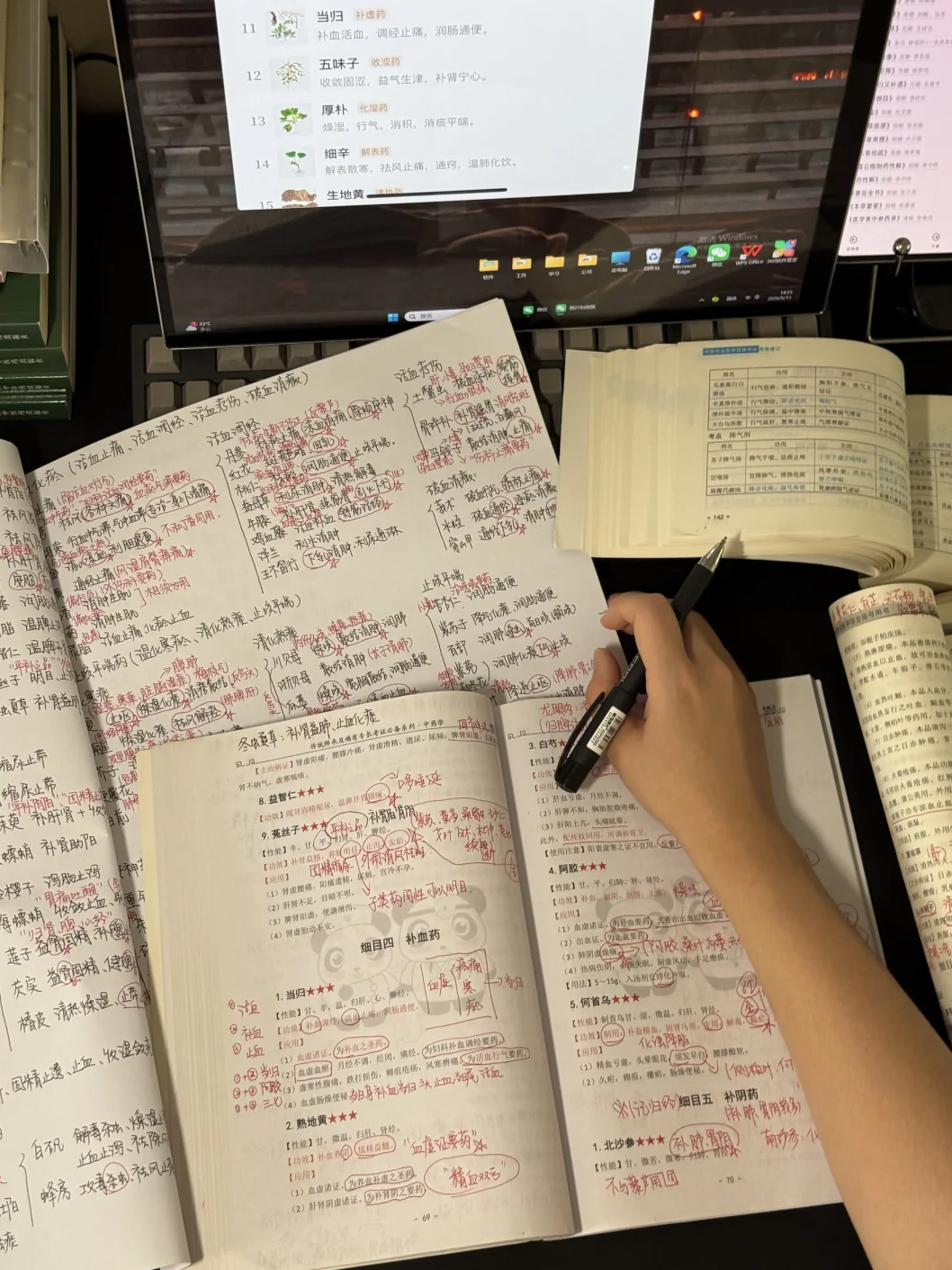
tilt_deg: -66.0
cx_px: 476
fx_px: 1797
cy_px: 623
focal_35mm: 49
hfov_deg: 29.7
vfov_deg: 38.9
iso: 80
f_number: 1.78
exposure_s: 1/50
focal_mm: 6.76
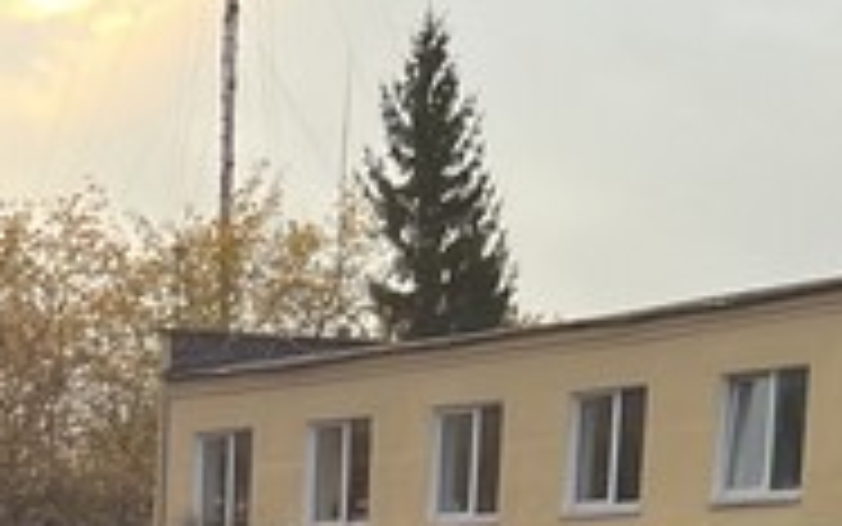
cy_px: 1654
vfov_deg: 7.5
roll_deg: +0.9
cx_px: -198
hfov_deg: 13.4
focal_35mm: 151
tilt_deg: -15.8
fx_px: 3466
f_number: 1.5
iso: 50
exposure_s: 1/738
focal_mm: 5.7
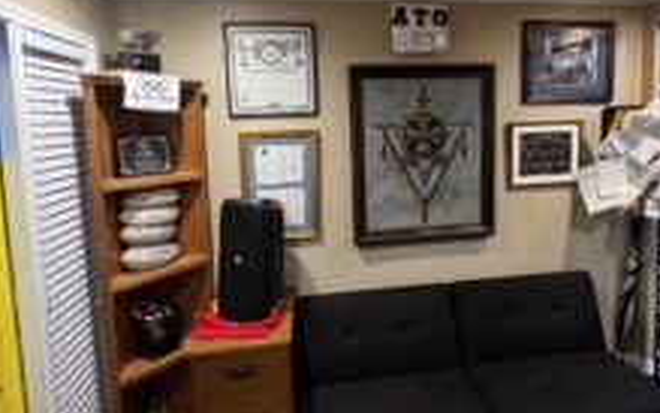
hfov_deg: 79.1
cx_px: 380
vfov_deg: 54.6
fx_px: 396
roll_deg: +2.4
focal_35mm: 22
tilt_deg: -4.7
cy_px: 161
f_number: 1.8
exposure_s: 1/60
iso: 400
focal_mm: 1.57
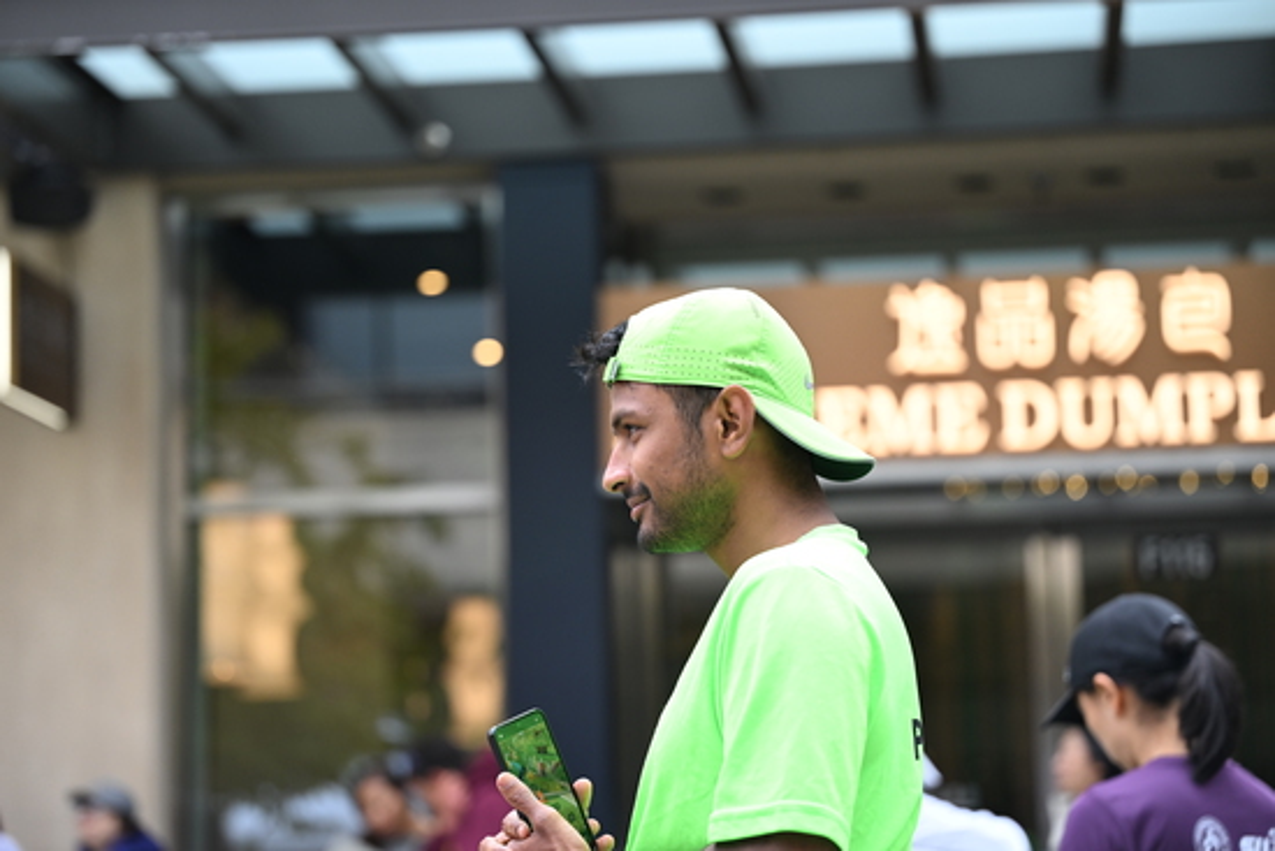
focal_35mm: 94
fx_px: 3330
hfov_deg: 21.7
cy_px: 426
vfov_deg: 14.6
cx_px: 638
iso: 640
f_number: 2.8
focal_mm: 94
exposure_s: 1/1250
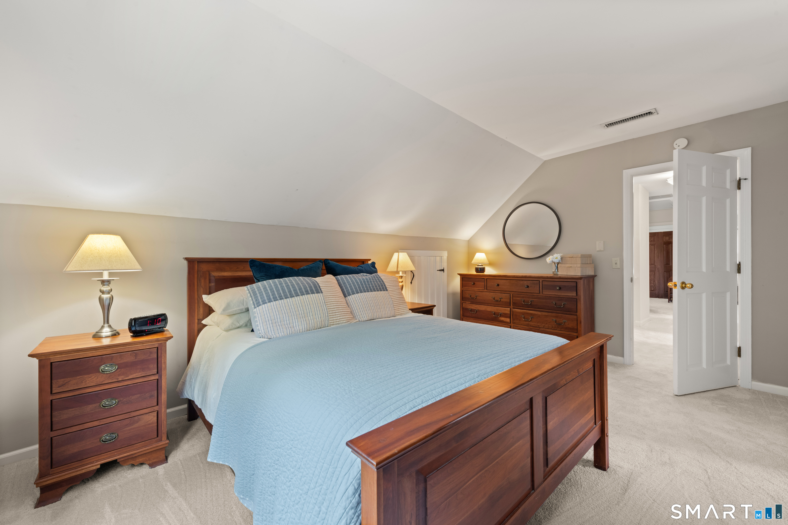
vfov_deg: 81.2
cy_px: 262
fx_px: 306
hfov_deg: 104.3
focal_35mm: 14
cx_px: 394
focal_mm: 14
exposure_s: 2.5
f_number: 11
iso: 250
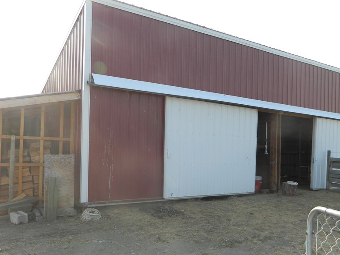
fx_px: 324
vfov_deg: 42.8
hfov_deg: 55.3
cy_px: 150
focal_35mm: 33
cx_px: 187
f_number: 3.1
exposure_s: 1/400
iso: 80
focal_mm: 4.5
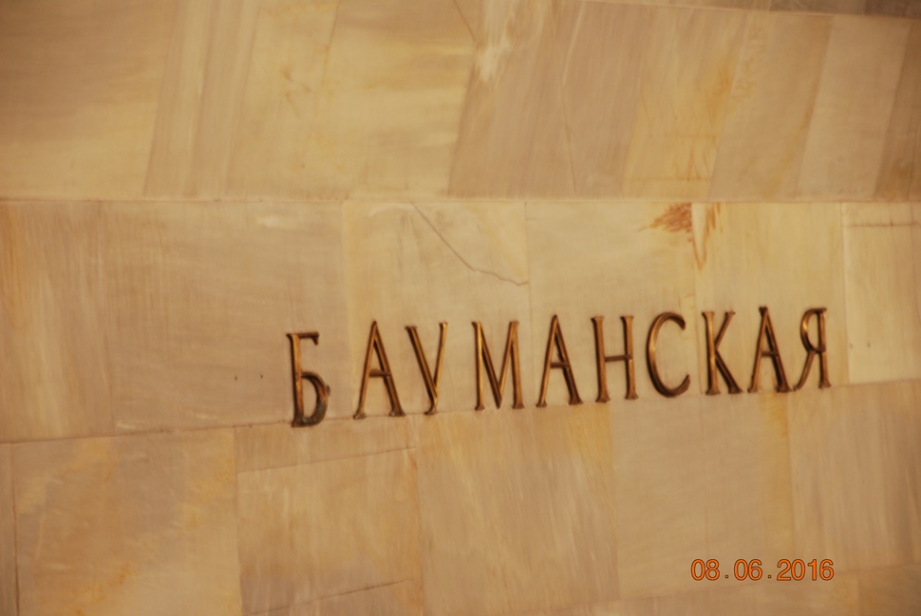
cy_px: 308
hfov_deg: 11.0
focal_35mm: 188
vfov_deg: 7.3
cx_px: 460
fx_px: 4802
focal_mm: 125
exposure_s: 1/15
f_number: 5.6
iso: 400
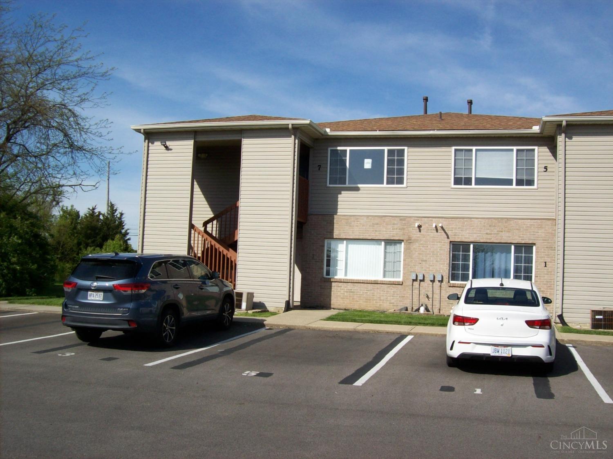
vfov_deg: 39.7
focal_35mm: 36
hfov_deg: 51.4
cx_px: 306
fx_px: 638
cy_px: 230
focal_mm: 6
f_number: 4.8
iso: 80
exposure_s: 1/775
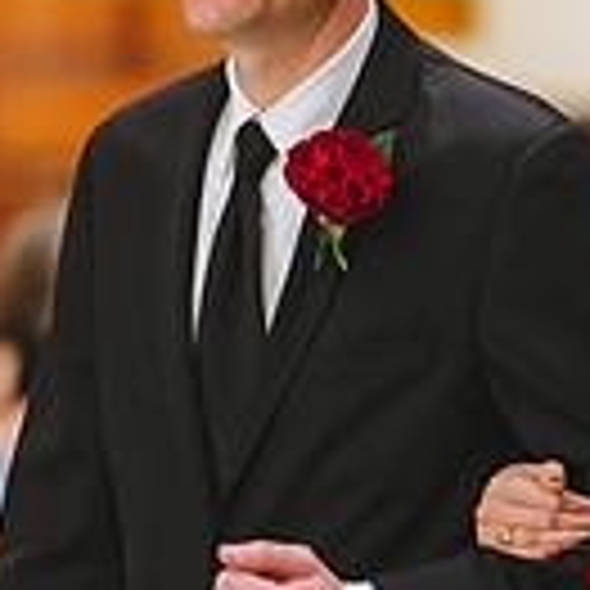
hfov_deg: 2.3
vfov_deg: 2.3
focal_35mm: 754
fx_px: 14540
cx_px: 932
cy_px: 421
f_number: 2.8
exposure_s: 1/100
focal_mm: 200
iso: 6400
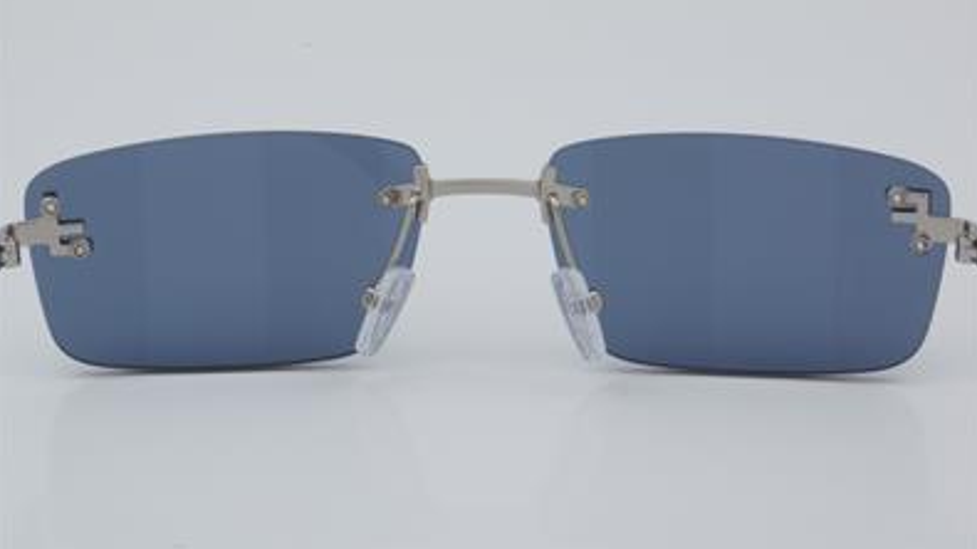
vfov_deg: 13.8
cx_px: 490
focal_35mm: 88
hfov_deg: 24.3
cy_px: 230
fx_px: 2267
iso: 100
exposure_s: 1/4
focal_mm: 55
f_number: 32
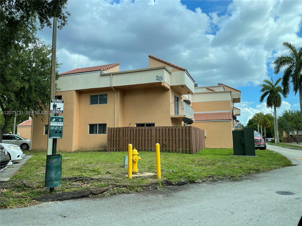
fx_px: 227
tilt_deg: +9.3
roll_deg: -2.1
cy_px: 113
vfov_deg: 53.1
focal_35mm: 26
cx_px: 151
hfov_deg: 67.3
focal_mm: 4.2
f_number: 1.6
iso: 32
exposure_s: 1/1916
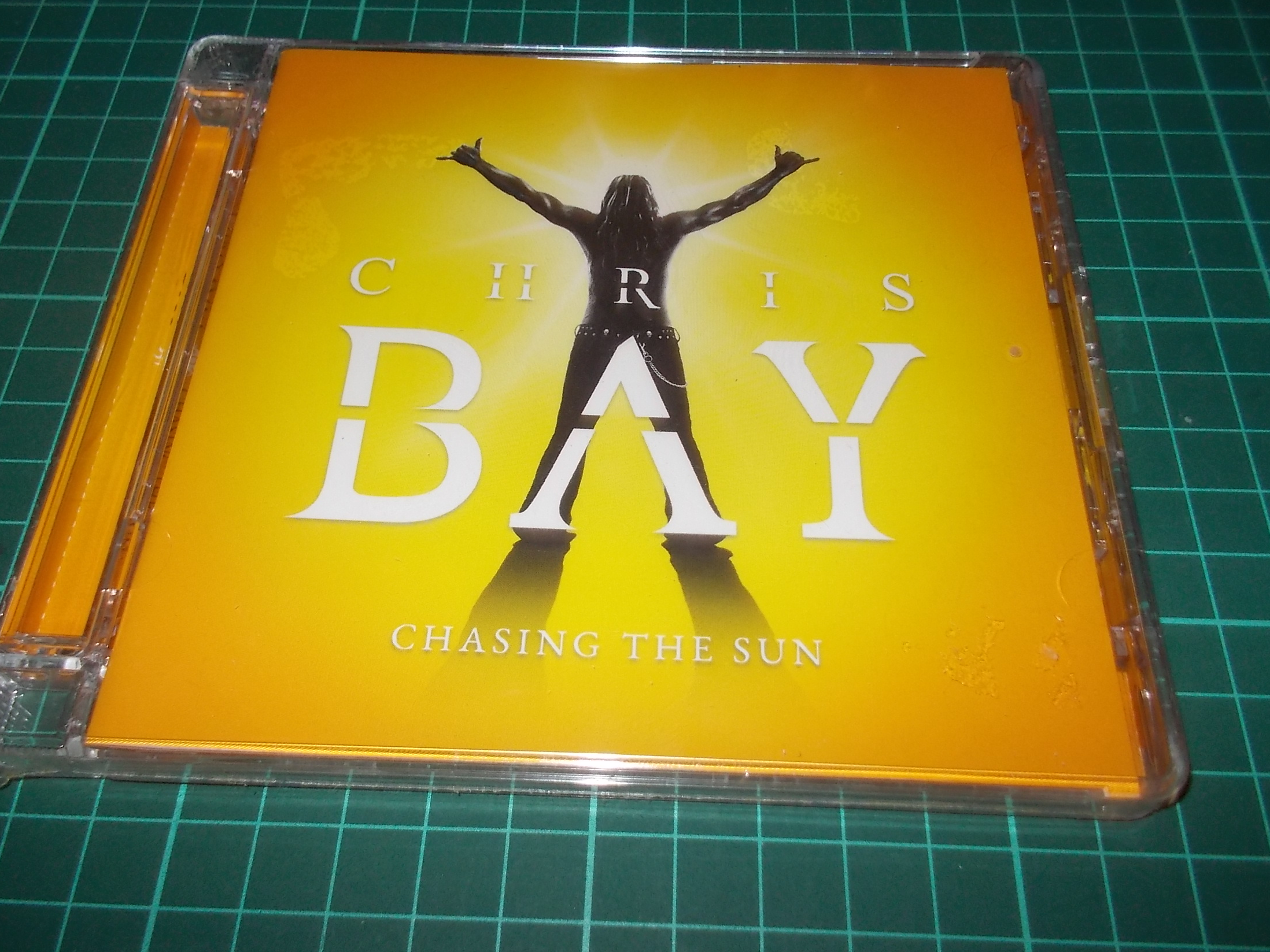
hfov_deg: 60.0
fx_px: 1101
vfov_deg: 46.8
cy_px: 472
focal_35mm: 30
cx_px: 627
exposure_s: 1/30
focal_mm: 4.1
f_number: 3.3
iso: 200
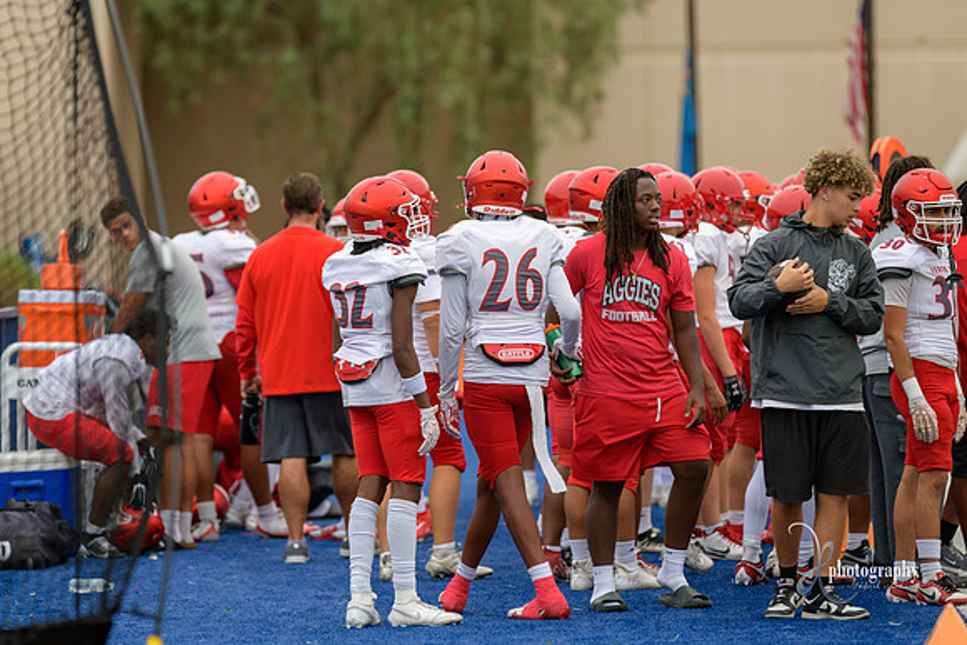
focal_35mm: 240
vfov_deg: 5.7
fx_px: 6448
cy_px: 322
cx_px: 484
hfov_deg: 8.6
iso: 220
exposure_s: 1/800
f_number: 3.5
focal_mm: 240
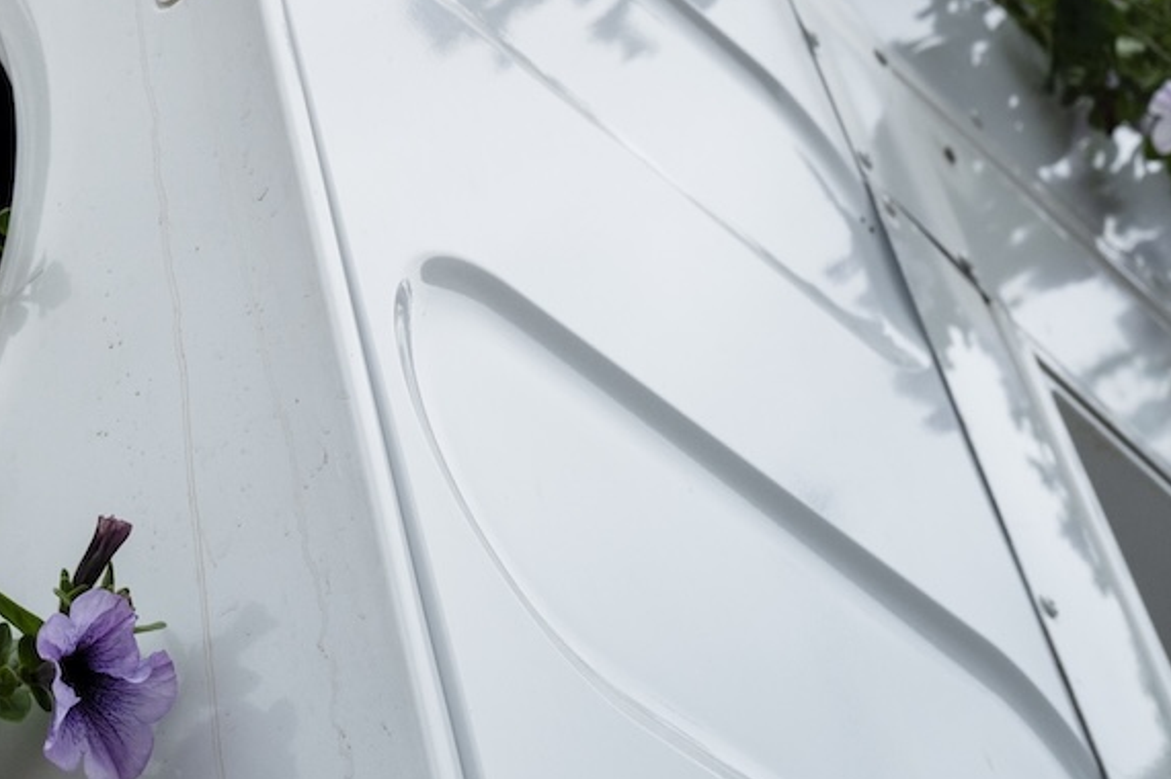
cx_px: -59
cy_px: -173
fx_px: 3186
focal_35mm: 98
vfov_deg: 13.5
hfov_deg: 20.0
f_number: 5.6
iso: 400
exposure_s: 1/1000
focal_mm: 28
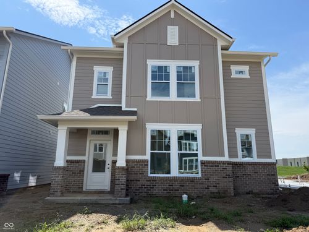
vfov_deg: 56.8
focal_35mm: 24
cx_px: 154
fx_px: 214
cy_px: 116
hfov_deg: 71.6
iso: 80
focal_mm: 6.76
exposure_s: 1/4167
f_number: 1.78
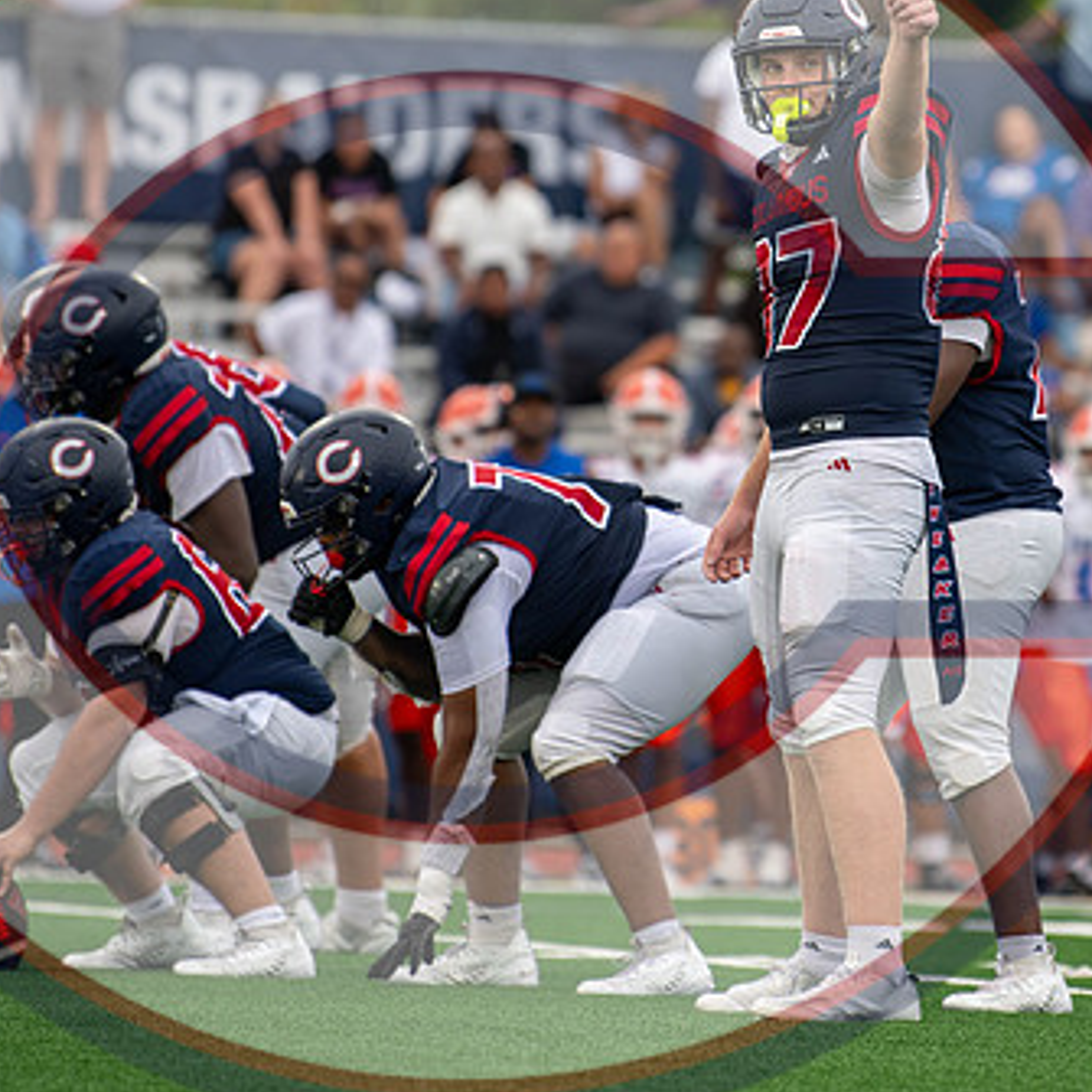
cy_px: 362
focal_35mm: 447
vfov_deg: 3.9
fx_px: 15954
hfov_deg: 3.9
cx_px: 849
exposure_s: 1/1000
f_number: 2.8
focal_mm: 200
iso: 320
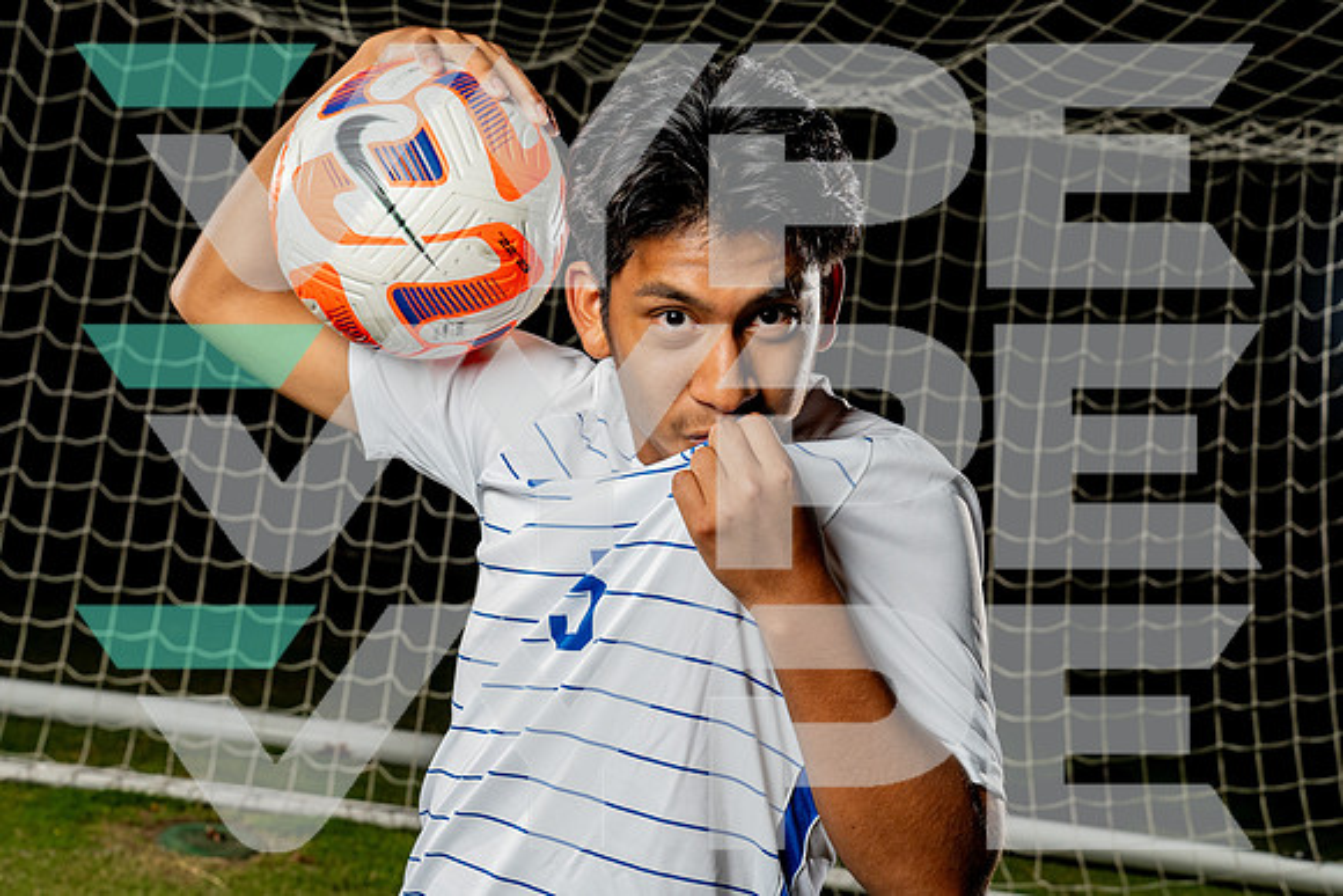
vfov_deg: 26.0
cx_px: 672
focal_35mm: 52
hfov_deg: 38.2
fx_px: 1940
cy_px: 448
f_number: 8
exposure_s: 1/250
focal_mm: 52
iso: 800
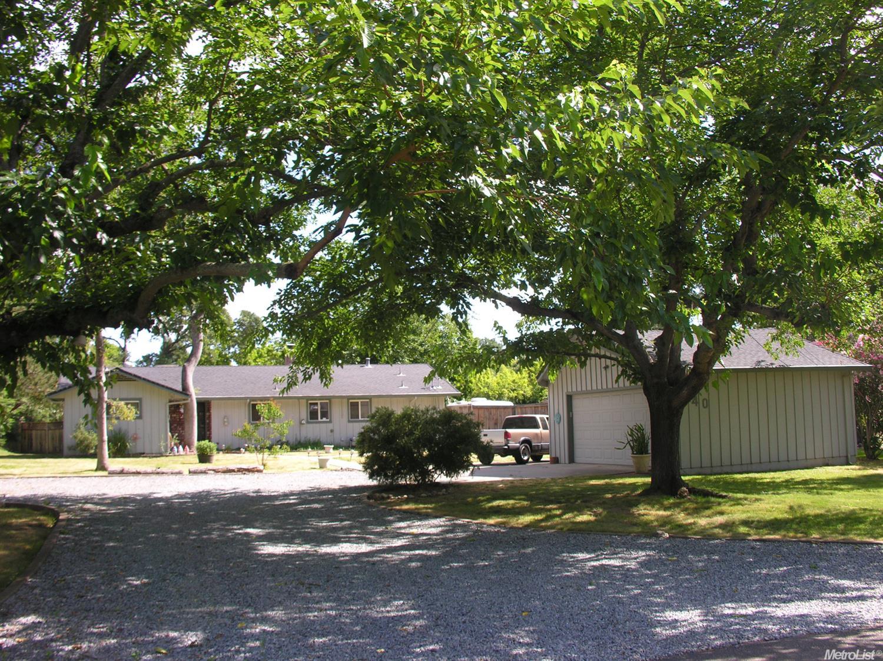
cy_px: 330
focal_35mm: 35
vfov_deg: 40.7
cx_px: 442
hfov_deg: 52.6
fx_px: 893
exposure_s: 1/125
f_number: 4.5
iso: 50
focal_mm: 8.9
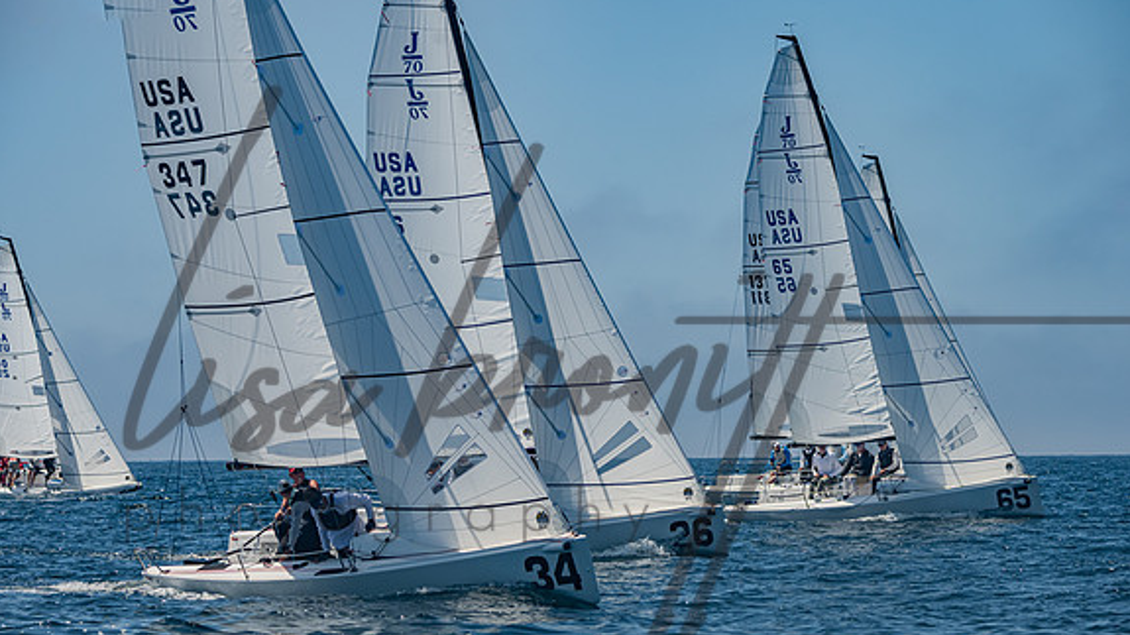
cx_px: 562
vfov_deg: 6.7
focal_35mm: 182
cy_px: 367
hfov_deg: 11.8
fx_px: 5452
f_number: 6.3
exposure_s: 1/3200
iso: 400
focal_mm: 160
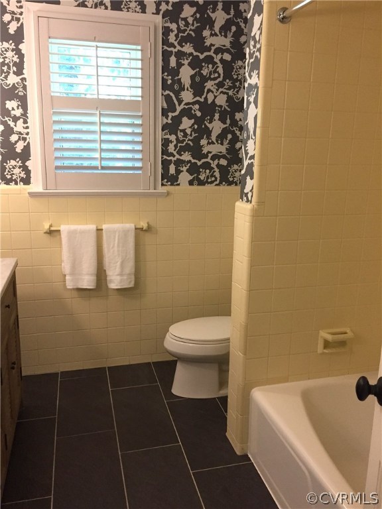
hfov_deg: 48.2
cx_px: 191
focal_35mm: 29
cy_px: 254
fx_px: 427
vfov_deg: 61.7
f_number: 2.2
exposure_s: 1/30
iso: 160
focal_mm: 4.15
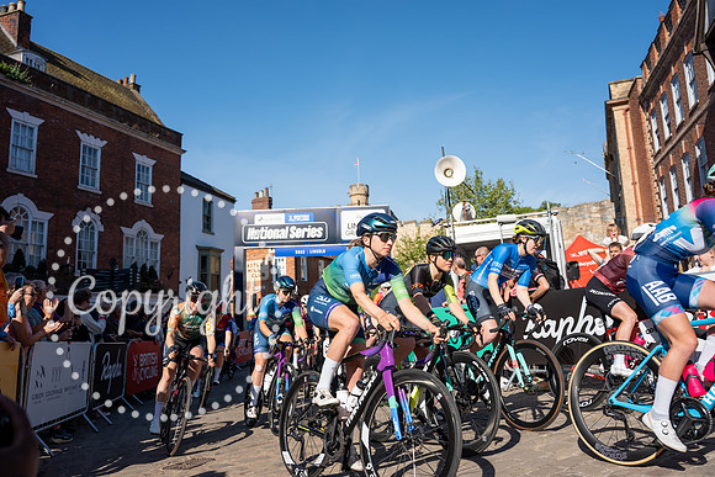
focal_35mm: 28
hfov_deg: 65.5
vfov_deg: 46.4
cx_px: 358
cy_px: 238
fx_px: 556
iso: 100
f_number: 4
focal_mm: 28
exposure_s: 1/800
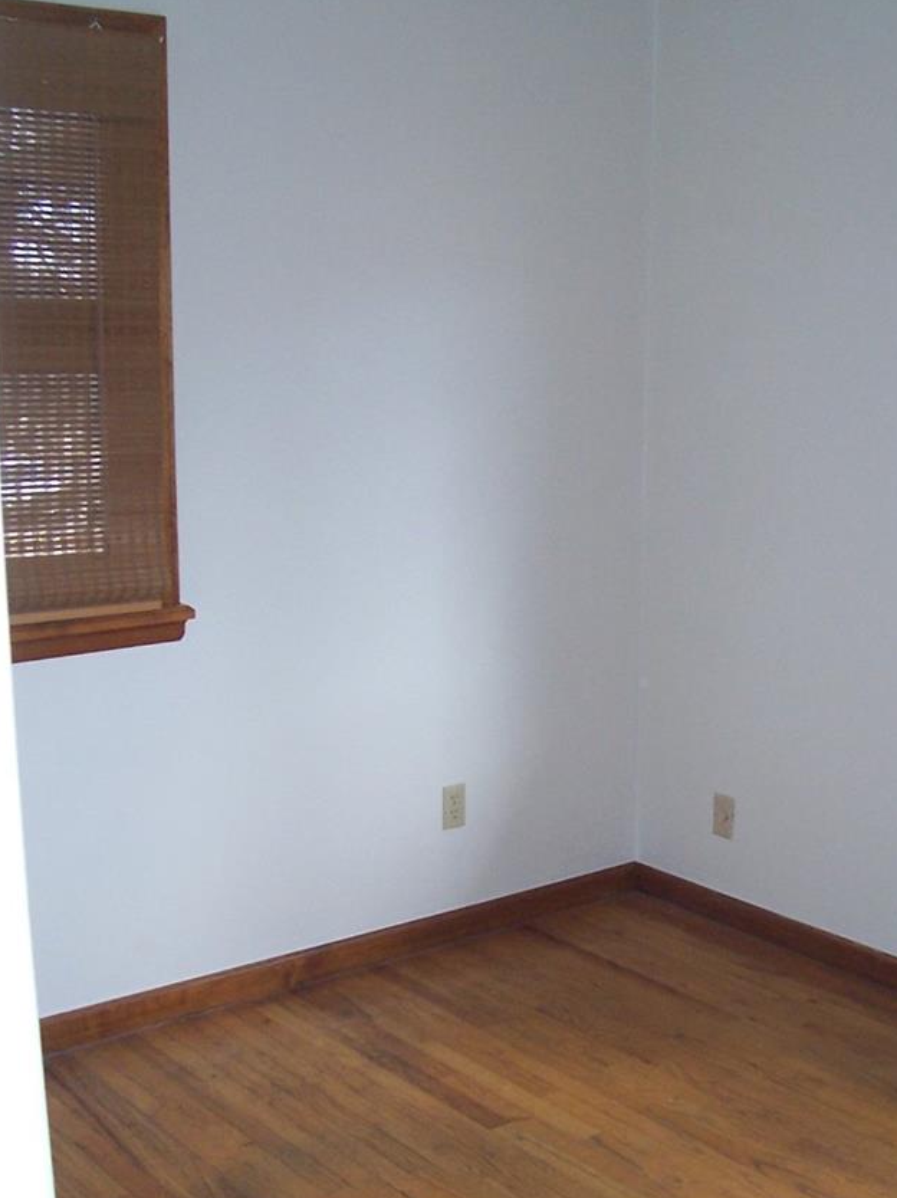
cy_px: 739
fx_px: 1694
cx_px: 572
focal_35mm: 49
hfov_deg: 29.5
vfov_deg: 38.7
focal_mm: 5.6
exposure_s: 1/60
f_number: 2.7
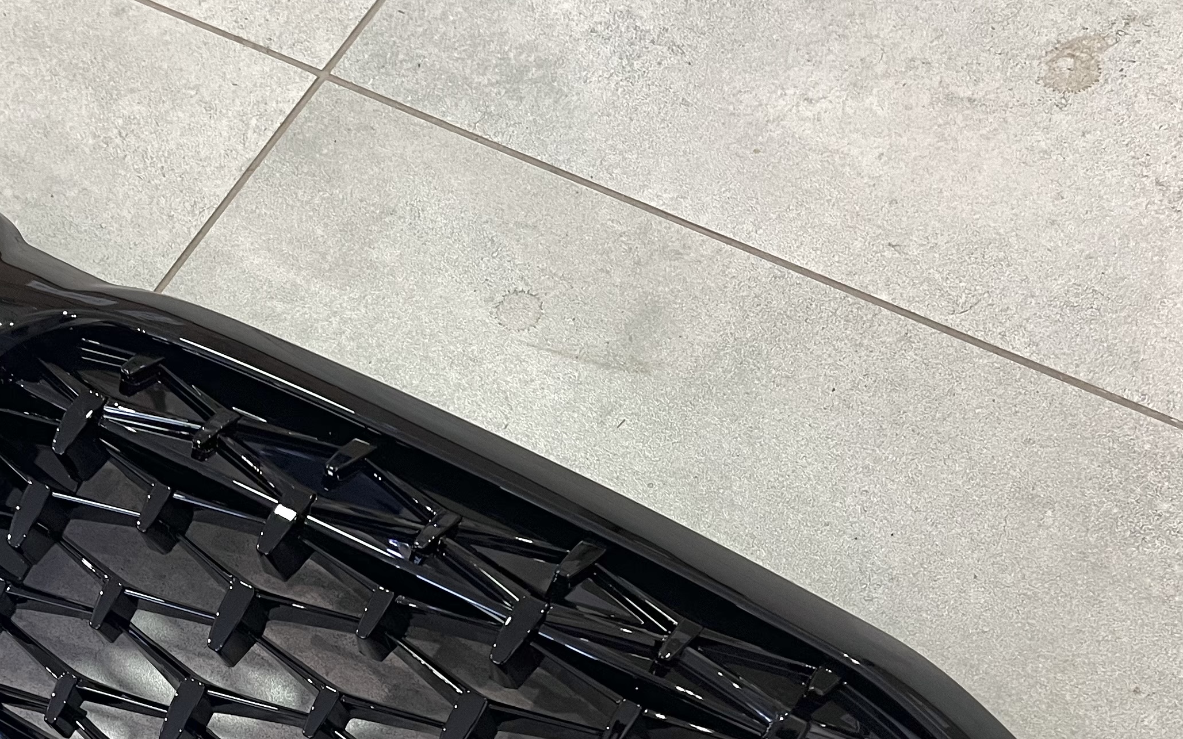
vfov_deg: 23.2
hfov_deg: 36.3
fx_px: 1741
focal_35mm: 54
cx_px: 238
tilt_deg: -64.5
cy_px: 697
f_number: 1.5
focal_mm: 5.7
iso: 160
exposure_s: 1/50
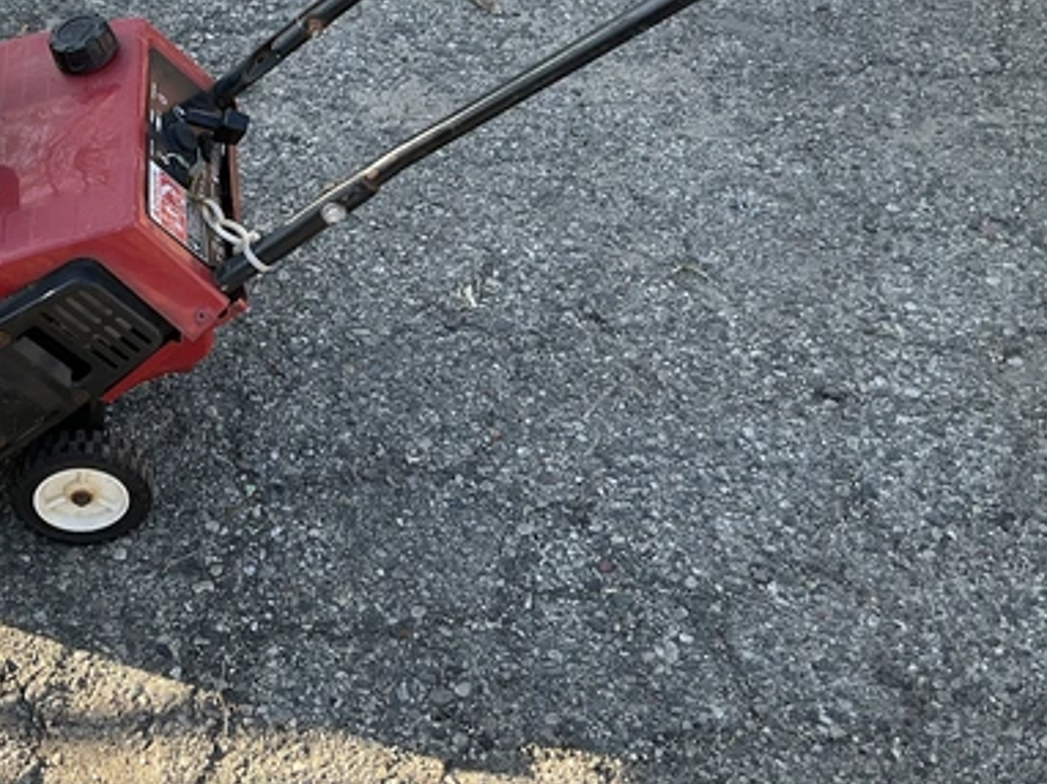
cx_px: 244
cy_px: 210
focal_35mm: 57
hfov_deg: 33.0
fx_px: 1723
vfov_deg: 25.4
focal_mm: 3
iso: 25
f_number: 1.8
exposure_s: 1/223
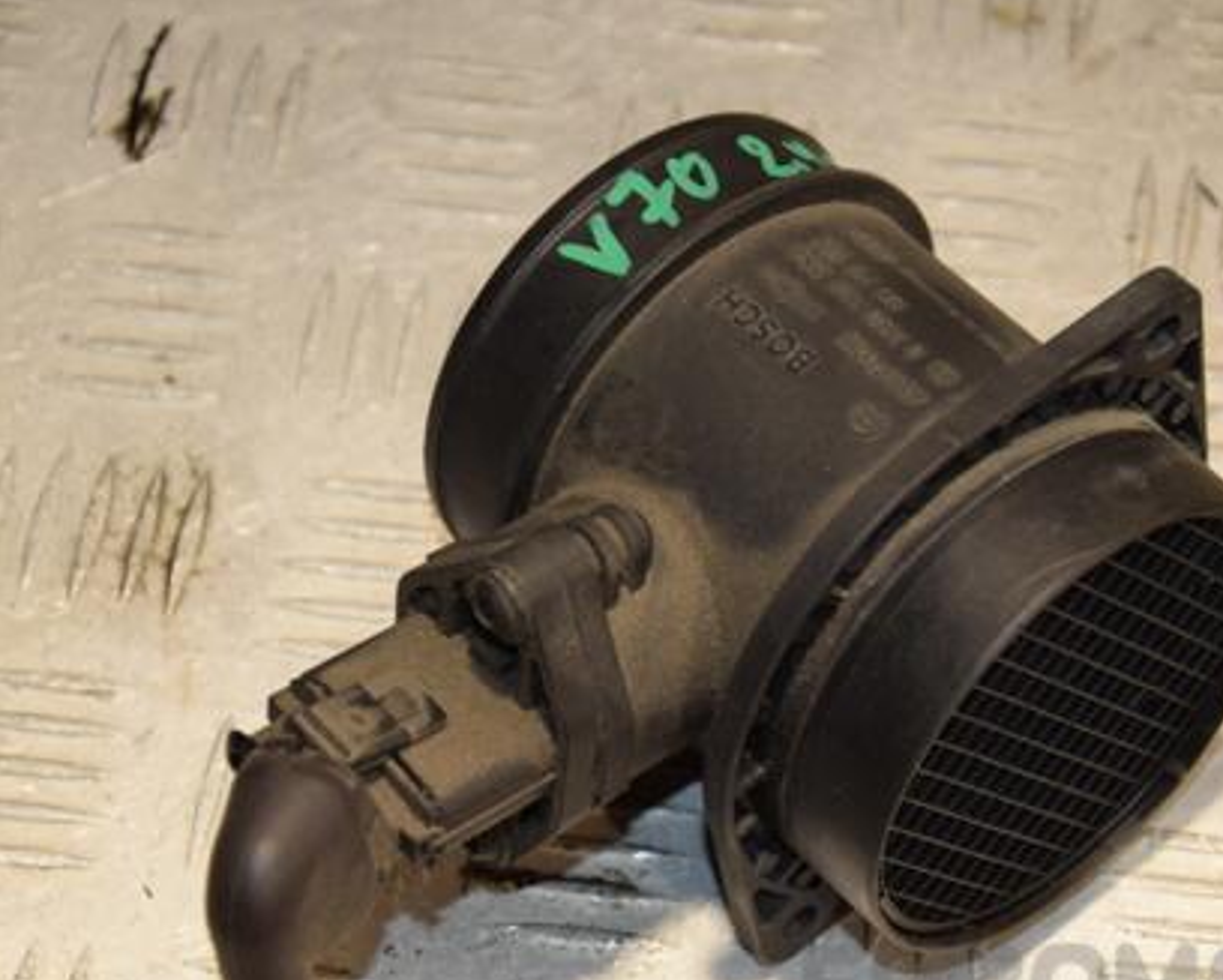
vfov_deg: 12.9
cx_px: 746
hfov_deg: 16.0
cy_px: 590
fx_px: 4347
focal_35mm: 120
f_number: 5
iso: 800
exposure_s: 1/160
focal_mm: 58
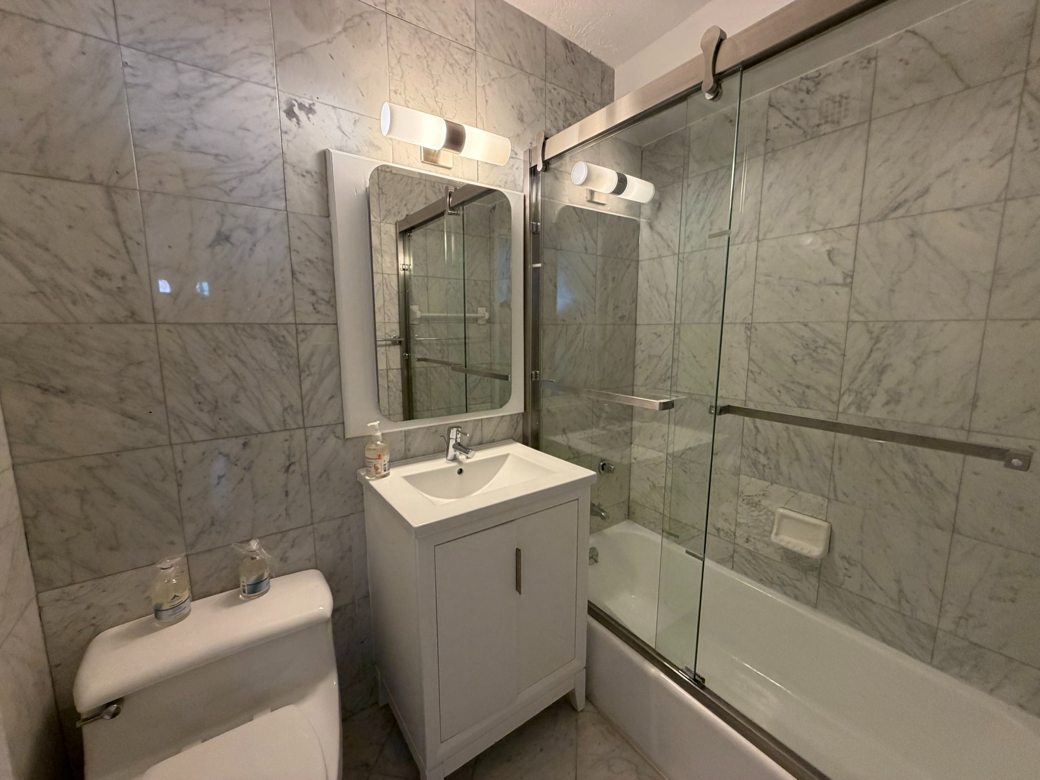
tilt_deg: -8.5
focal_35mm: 14
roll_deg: +0.9
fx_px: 421
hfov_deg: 102.1
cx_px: 520
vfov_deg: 85.7
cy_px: 390
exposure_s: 1/60
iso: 250
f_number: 2.2
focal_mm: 2.22
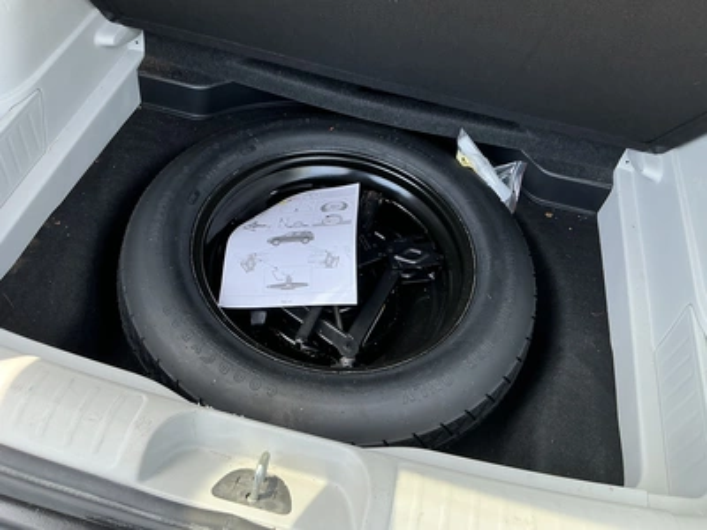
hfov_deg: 63.4
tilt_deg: -47.7
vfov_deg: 49.7
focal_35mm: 28
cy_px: 265
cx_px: 354
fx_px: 572
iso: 32
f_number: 1.8
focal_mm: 3
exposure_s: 1/172
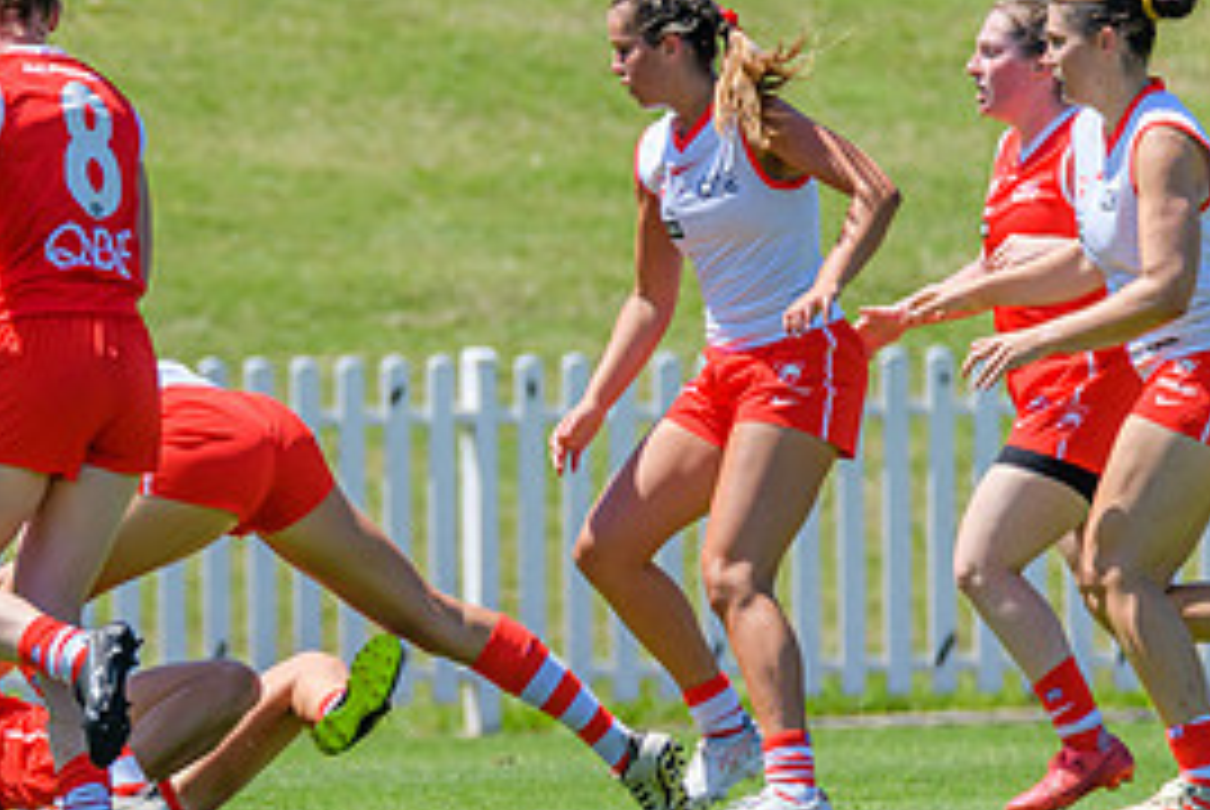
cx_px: 110
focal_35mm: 1471
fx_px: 49495
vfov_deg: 0.9
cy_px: 537
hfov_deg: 1.4
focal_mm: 600
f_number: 7.1
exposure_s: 1/2000
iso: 800
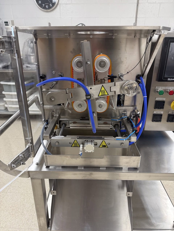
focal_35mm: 24
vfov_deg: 71.6
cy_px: 116
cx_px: 87
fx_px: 161
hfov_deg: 56.8
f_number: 1.8
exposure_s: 1/120
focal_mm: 6.8
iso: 160
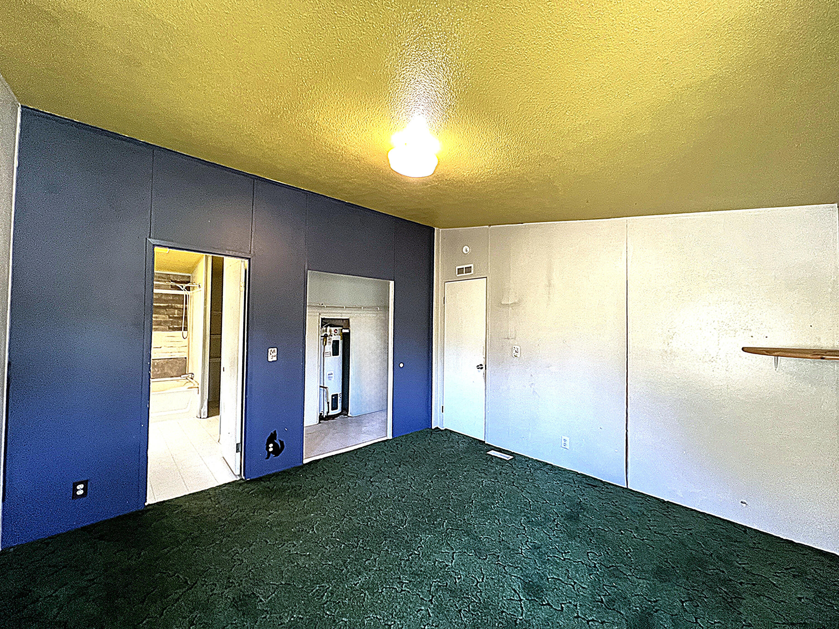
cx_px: 420
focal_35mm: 13
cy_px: 314
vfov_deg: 89.9
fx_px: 315
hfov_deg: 106.2
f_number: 1.8
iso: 250
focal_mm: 1.57
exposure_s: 1/60
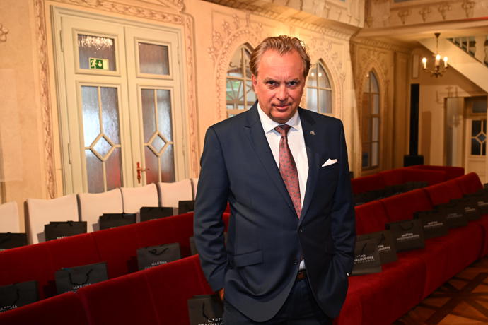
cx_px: 244
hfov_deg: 55.1
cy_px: 162
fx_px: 468
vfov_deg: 38.4
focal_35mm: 34
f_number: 5
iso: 1600
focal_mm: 34.5
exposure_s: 1/160
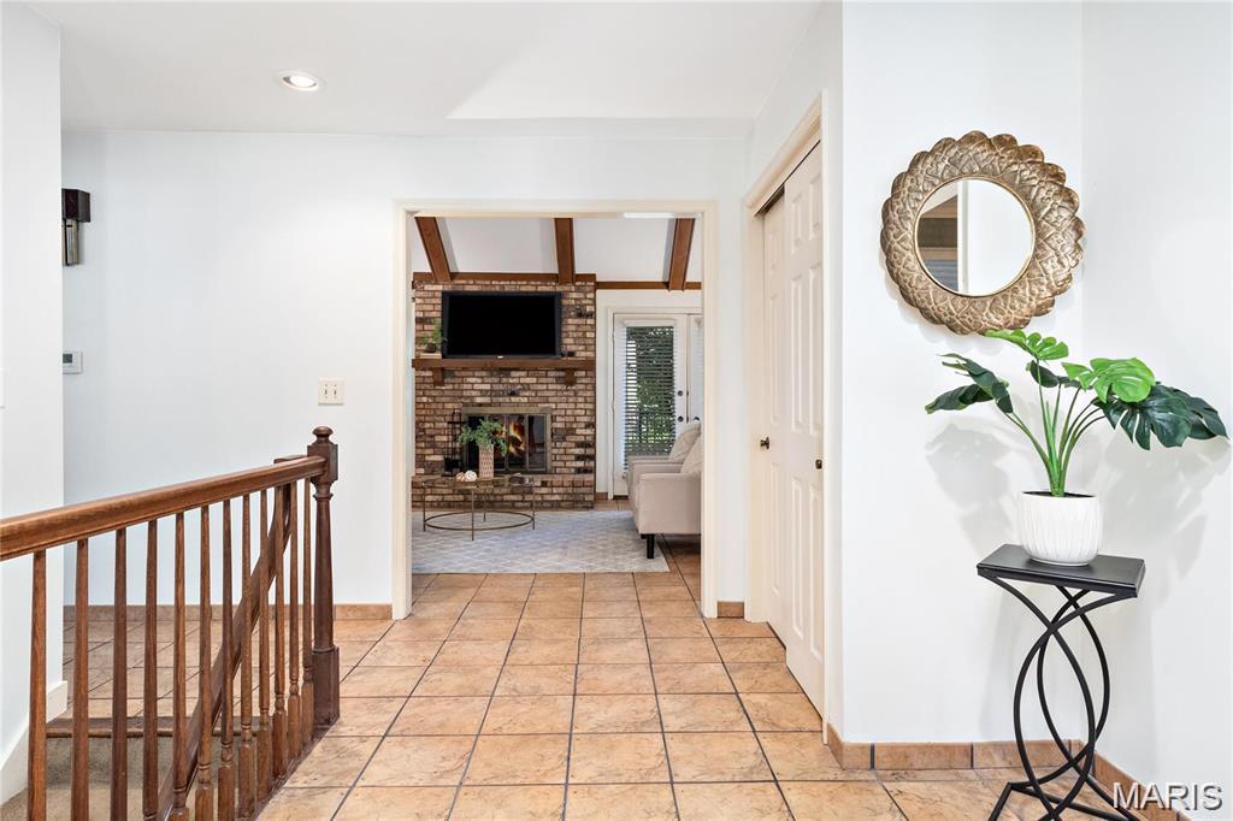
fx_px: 685
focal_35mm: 20
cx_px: 616
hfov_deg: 84.0
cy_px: 410
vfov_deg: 61.9
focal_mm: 10
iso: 400
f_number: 8
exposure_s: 1/50
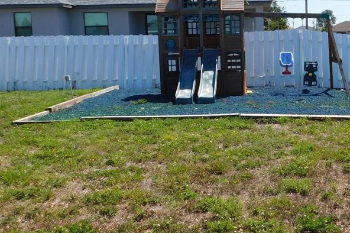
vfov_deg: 25.0
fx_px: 525
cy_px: 100
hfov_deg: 36.1
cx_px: 258
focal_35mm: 54
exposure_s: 1/1250
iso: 125
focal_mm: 5.3
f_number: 3.2
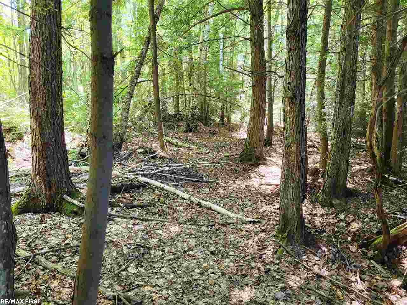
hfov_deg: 67.3
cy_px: 152
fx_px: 306
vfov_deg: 53.1
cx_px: 204
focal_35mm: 26
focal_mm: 5.4
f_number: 1.8
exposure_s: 1/120
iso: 200
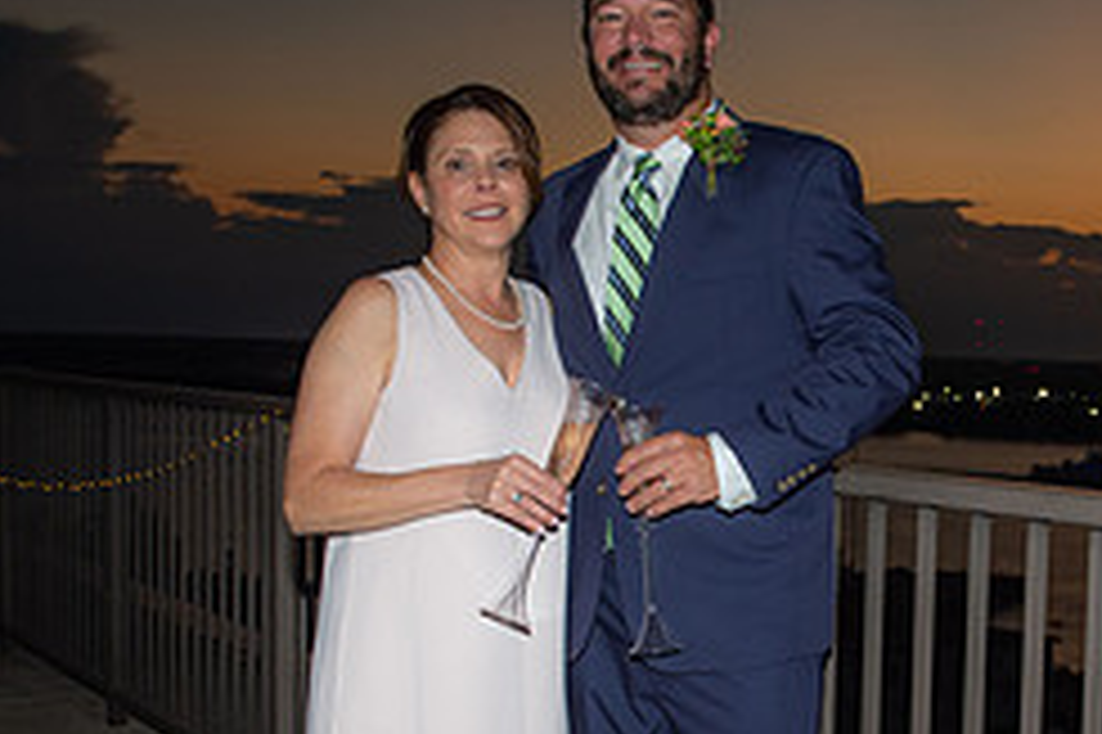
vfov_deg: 21.1
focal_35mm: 64
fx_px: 1958
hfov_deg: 31.0
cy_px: 536
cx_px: 796
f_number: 5
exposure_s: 1/250
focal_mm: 27
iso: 1000
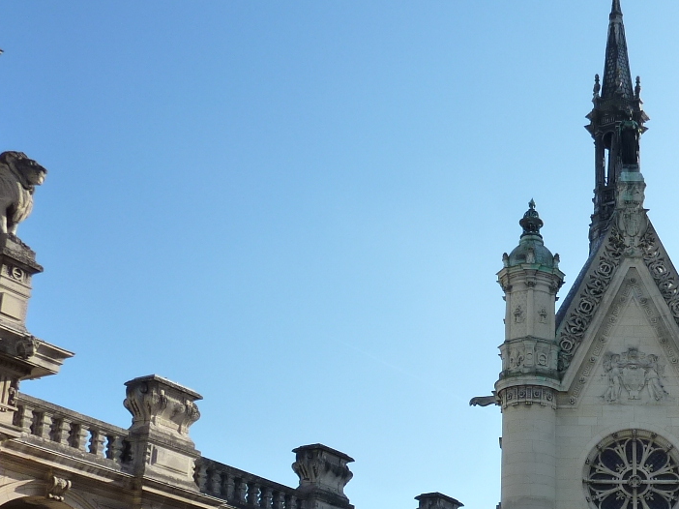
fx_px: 1118
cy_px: 456
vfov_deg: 24.9
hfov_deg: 32.1
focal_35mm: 57
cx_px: 616
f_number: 4
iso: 125
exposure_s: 1/500
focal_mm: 4.1
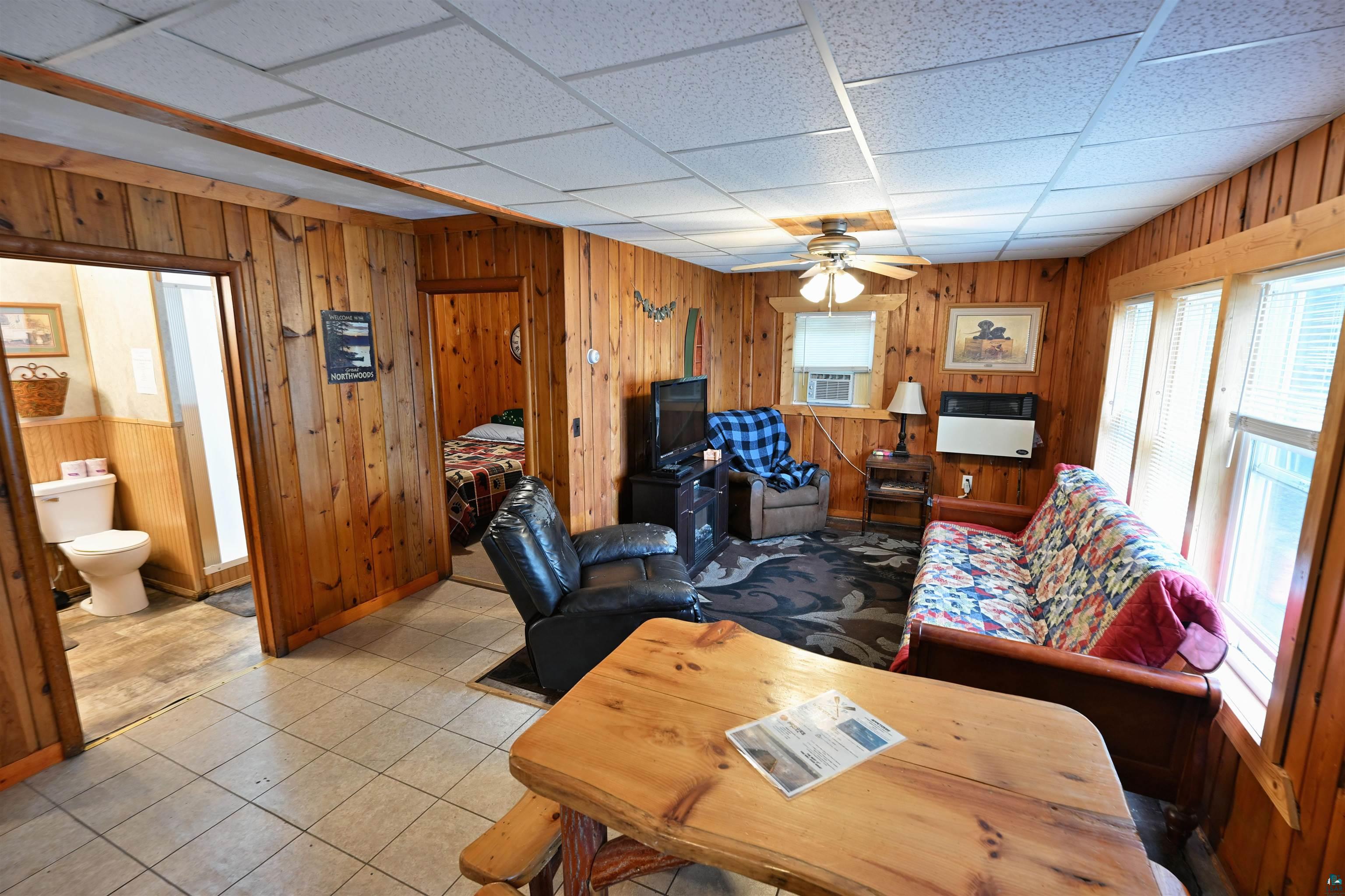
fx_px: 598
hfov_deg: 96.7
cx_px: 672
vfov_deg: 73.7
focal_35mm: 16
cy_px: 448
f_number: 5.6
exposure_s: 1/6
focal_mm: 16
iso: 400
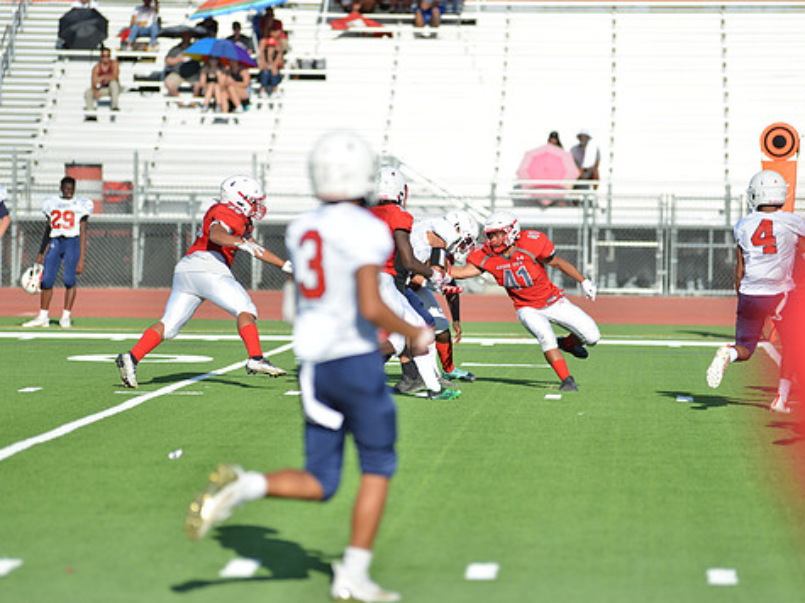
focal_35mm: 235
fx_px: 5464
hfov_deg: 8.4
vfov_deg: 6.3
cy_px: 279
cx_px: 412
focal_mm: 200
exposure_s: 1/1600
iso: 100
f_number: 2.8
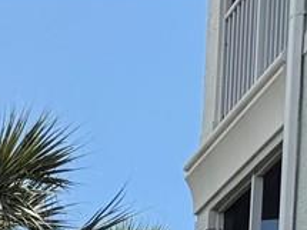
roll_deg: +0.4
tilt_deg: -7.4
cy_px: 841
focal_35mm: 179
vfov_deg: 6.9
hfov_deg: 8.9
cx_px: -640
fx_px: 1587
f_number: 1.78
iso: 80
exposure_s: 1/3759
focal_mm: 6.76
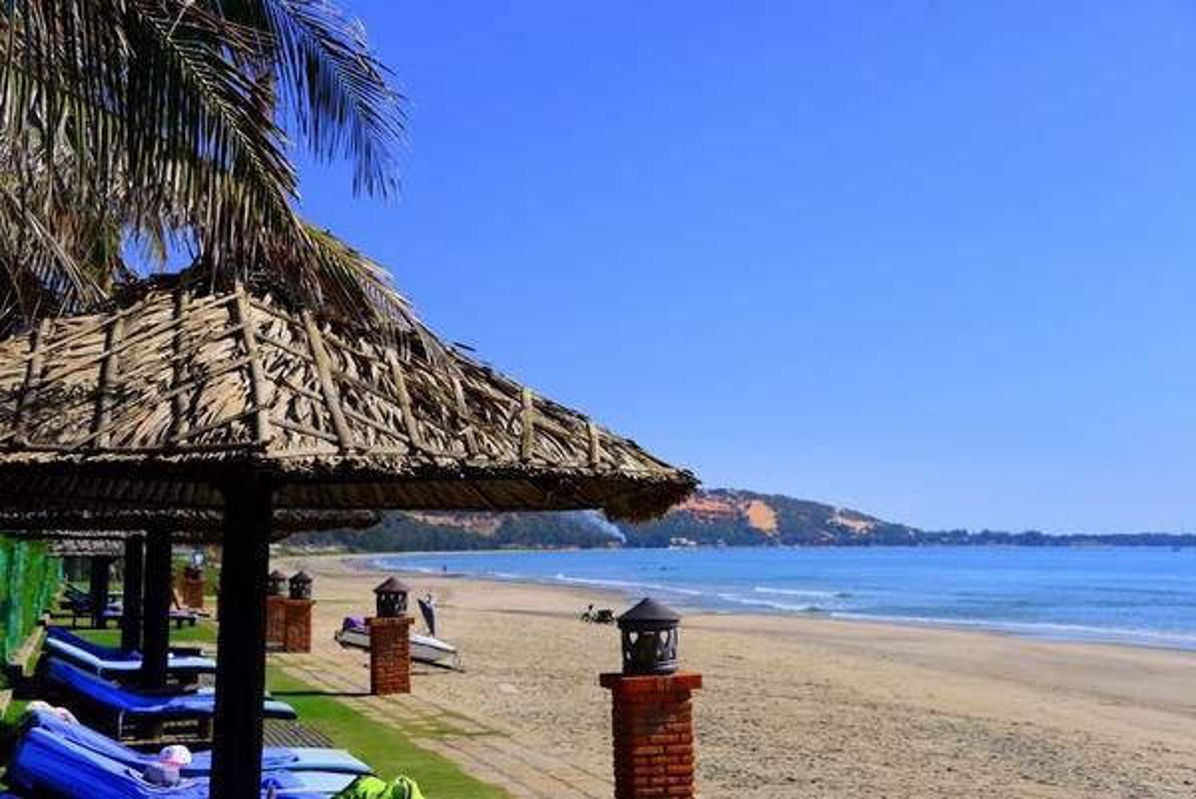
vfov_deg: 28.1
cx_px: 598
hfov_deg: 41.1
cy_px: 400
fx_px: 1596
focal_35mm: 48
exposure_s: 1/1250
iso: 400
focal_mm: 48
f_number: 8
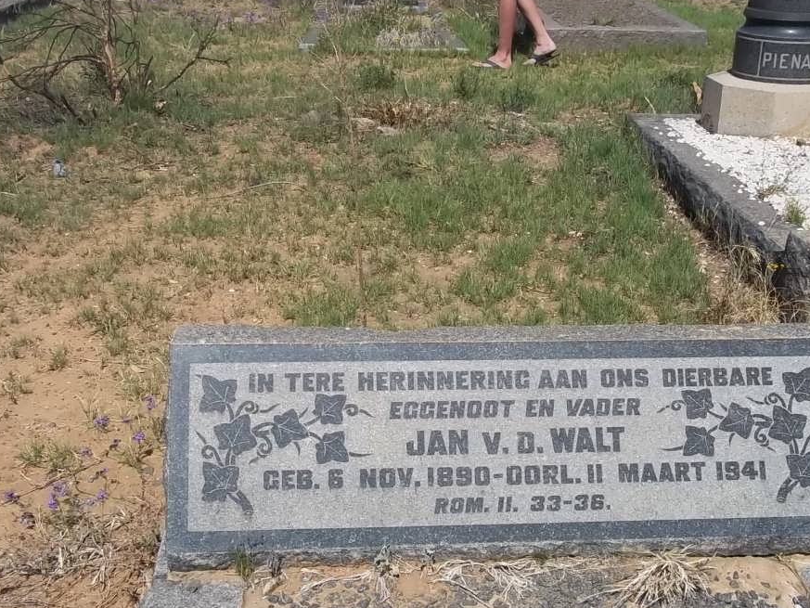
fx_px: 1030
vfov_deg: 32.9
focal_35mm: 44
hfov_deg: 42.9
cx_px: 428
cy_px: 306
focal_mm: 5.7
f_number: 5.5
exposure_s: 1/640
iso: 80
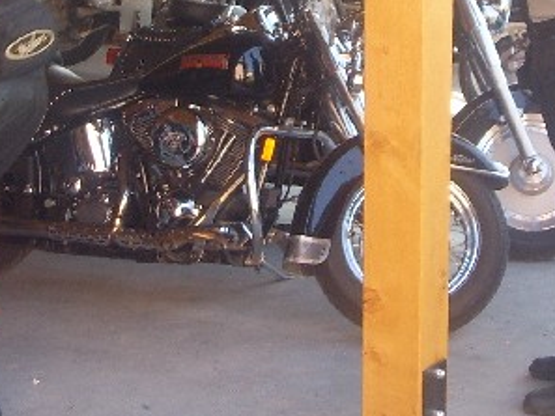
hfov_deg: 18.7
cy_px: 34
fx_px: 1684
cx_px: 271
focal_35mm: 105
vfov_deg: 14.0
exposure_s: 1/90
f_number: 3.5
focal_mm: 6.6
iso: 72
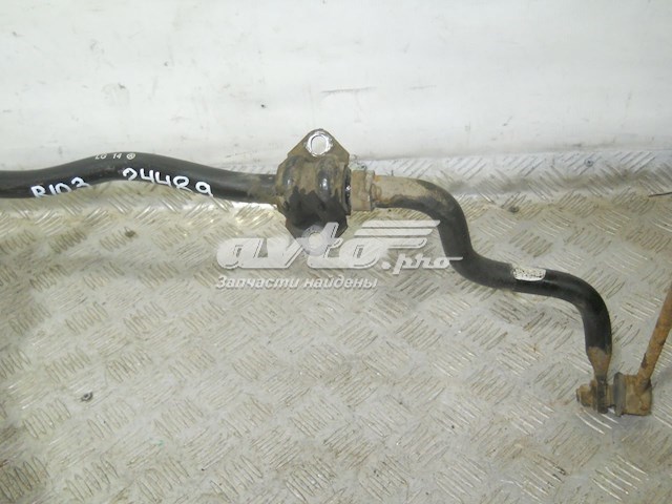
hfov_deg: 45.8
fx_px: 796
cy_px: 252
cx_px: 336
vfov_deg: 35.1
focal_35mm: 41
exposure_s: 1/30
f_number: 3.1
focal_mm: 6.72
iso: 250
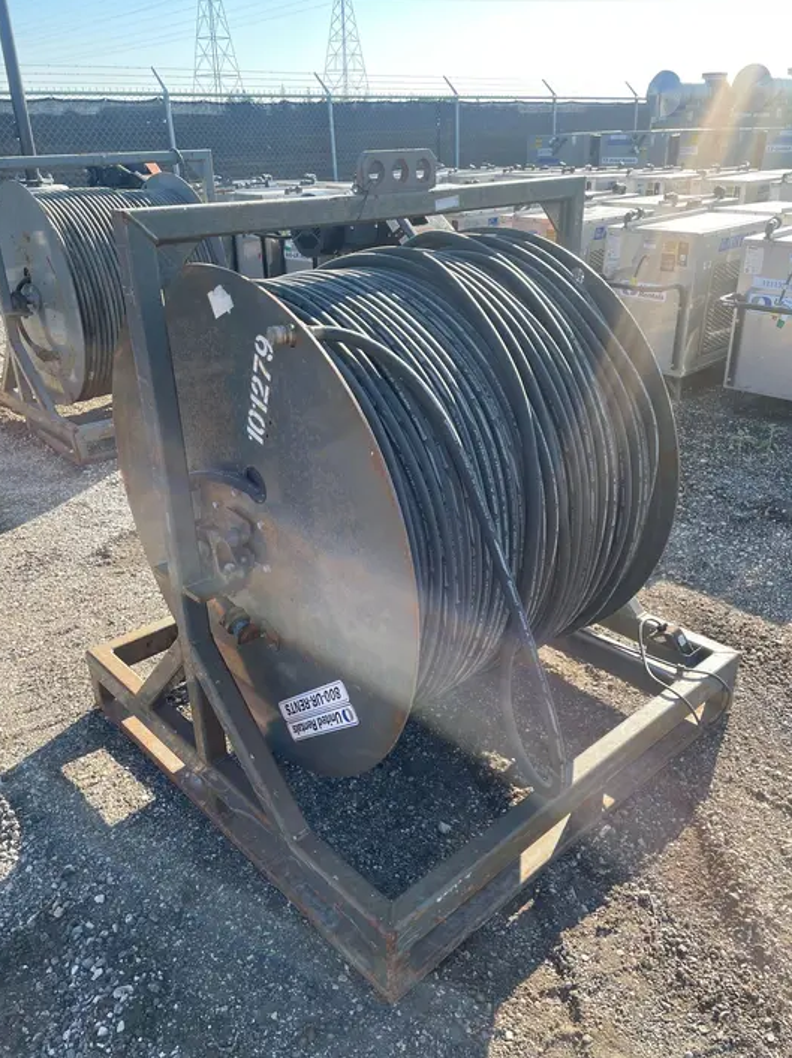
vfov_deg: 65.3
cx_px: 391
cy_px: 528
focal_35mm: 27
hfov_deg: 51.3
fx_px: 824
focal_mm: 4.2
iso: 32
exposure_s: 1/807
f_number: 1.6
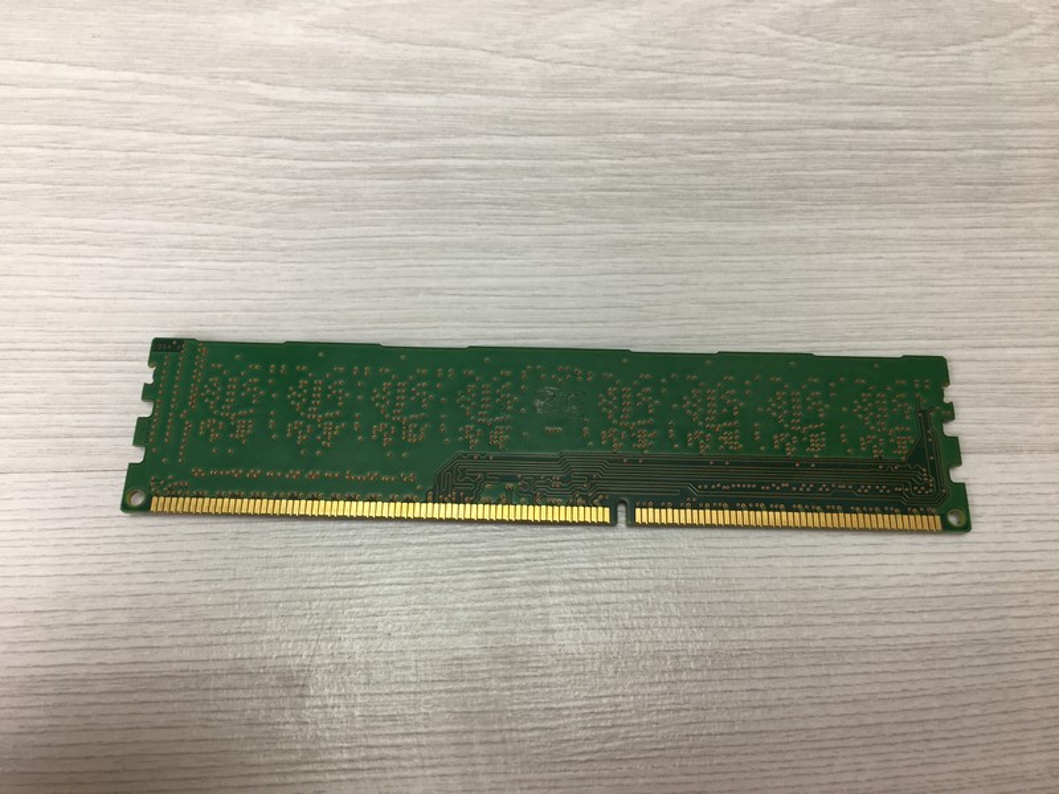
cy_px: 397
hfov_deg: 61.7
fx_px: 887
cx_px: 530
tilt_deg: -70.2
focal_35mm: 29
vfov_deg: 48.2
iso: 32
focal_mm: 4.15
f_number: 2.2
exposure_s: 1/50
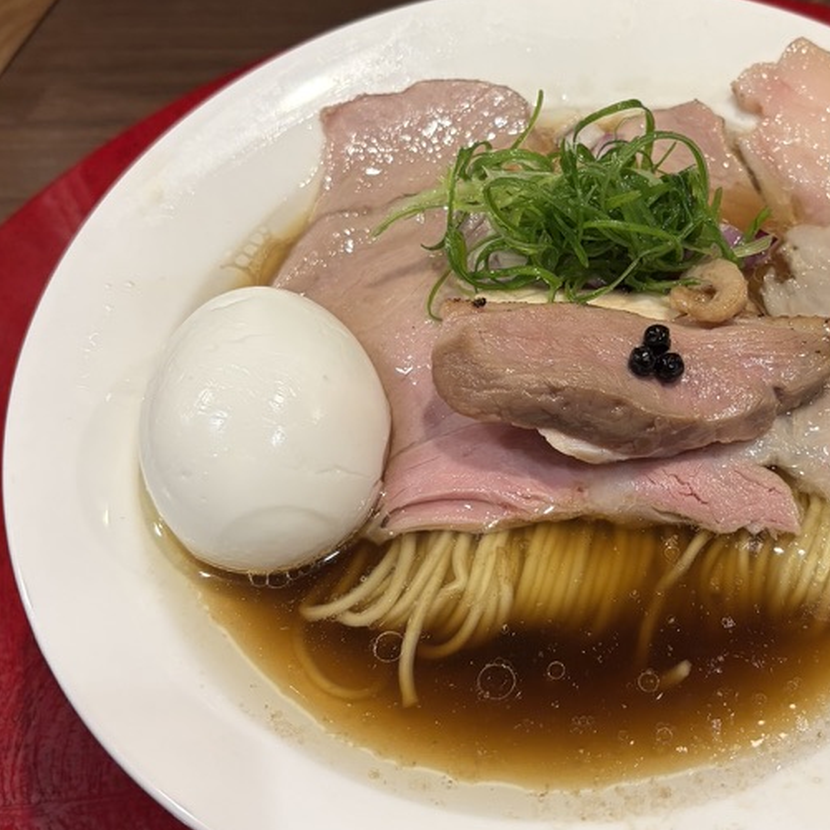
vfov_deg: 36.0
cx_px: 606
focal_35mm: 47
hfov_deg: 35.4
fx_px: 1275
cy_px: 391
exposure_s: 1/50
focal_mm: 5.96
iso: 80
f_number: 1.6
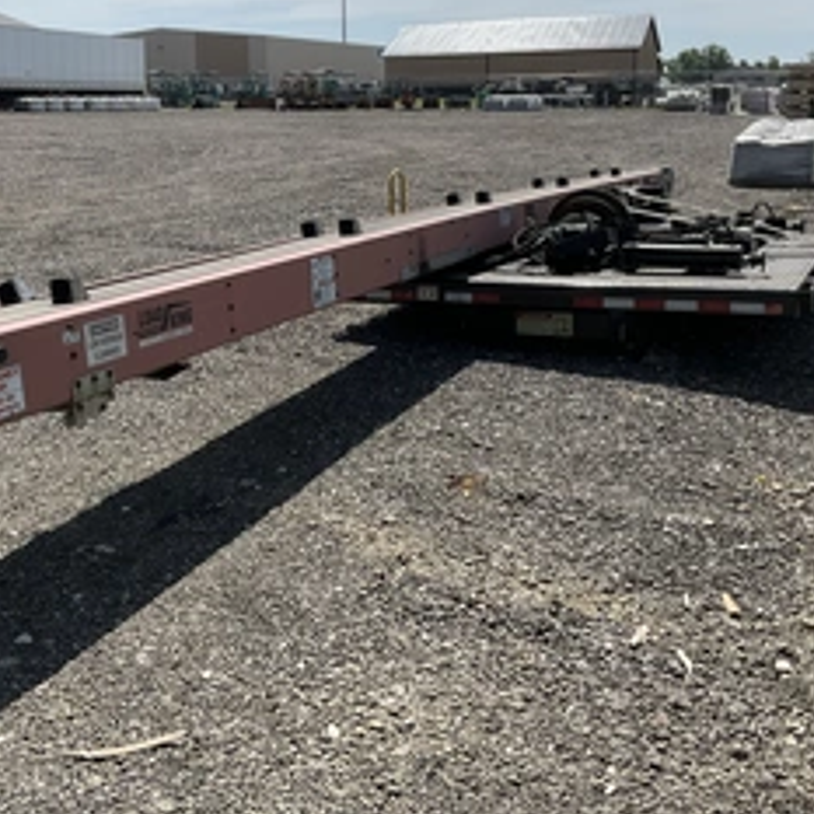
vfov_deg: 38.1
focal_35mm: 44
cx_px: 304
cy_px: 307
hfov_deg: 38.1
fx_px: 1171
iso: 25
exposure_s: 1/2227
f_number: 1.8
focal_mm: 3
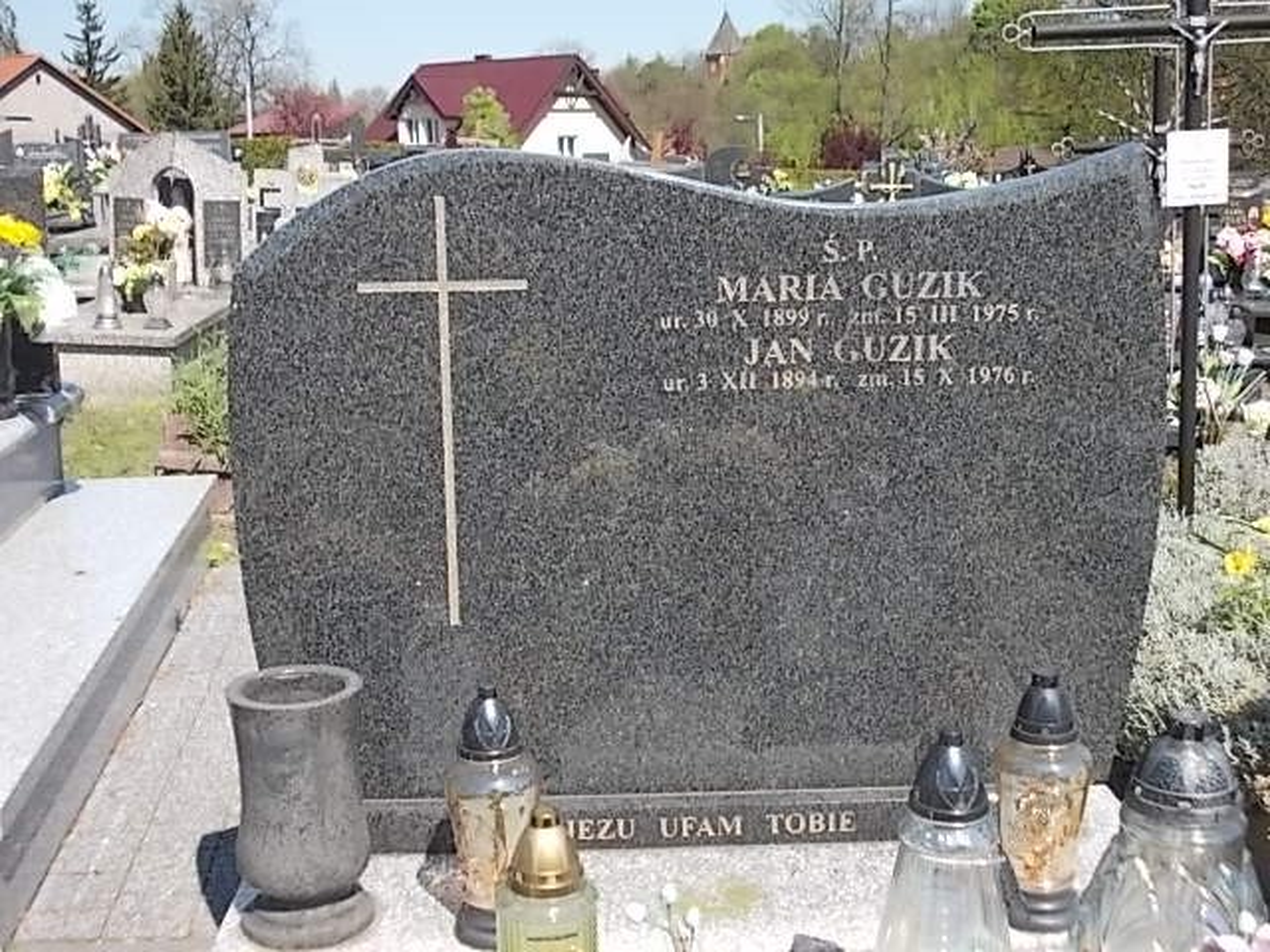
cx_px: 635
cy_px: 476
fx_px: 1578
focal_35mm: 43
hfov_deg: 43.9
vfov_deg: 33.6
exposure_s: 1/125
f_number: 6.5
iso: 80
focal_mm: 6.1
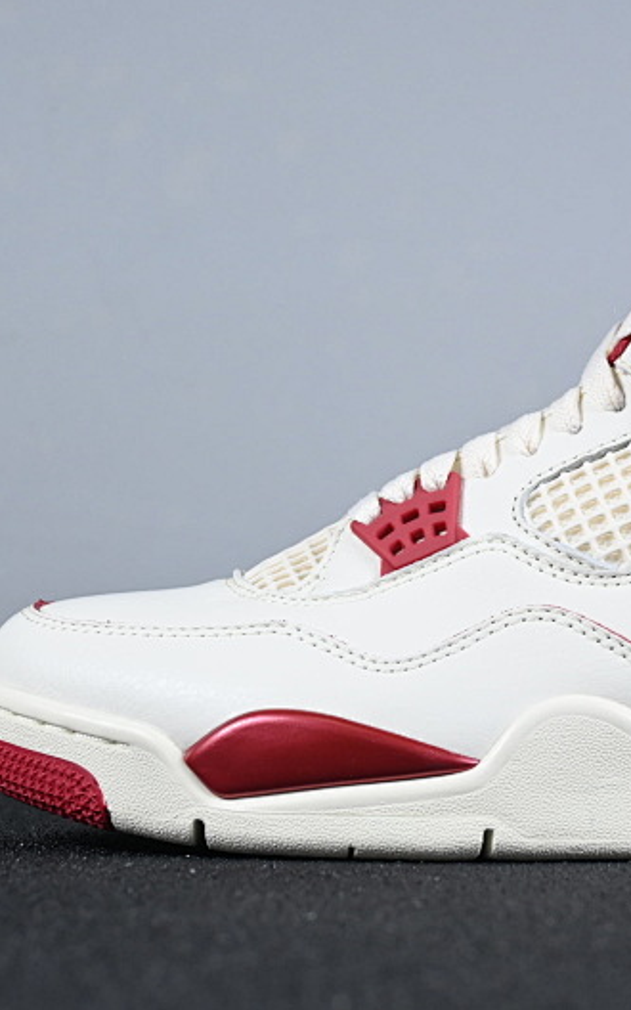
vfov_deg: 23.6
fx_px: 2421
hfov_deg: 14.7
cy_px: 502
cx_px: 579
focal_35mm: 88
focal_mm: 38
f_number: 5.6
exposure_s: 1/125
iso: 450
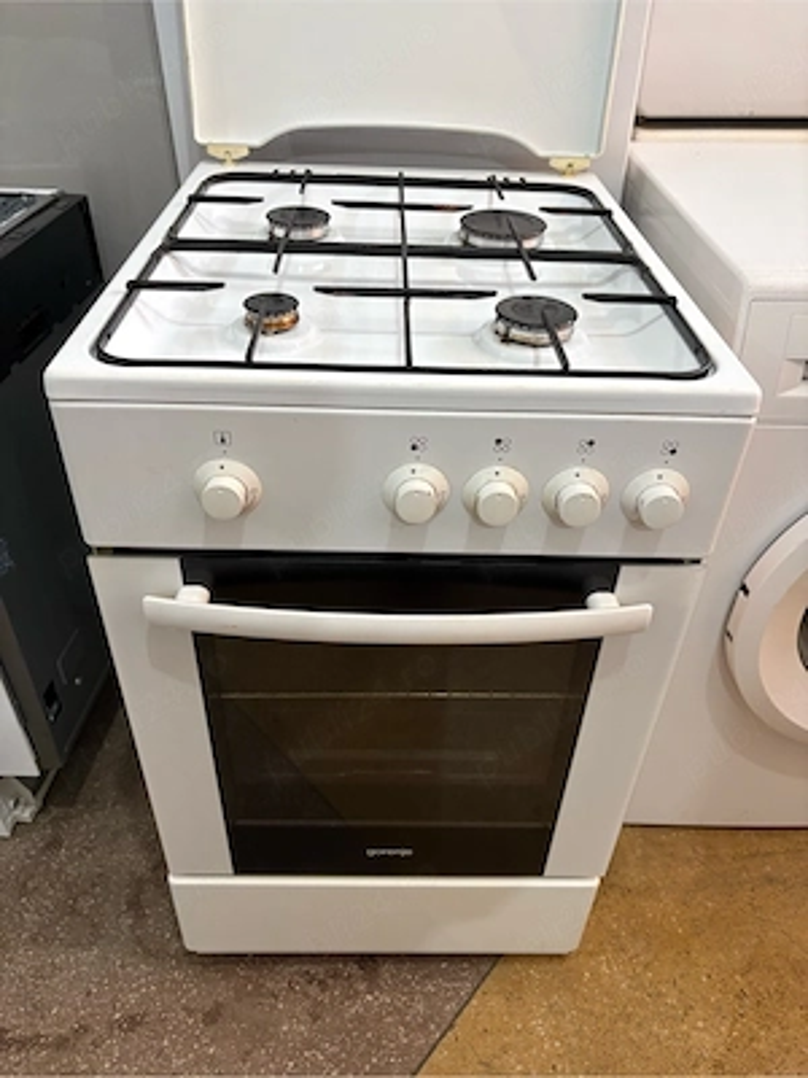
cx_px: 404
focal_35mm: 26
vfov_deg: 67.3
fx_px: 809
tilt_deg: -39.2
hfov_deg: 53.1
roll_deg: -1.8
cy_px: 539
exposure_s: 1/60
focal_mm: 5.96
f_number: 1.6
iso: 200
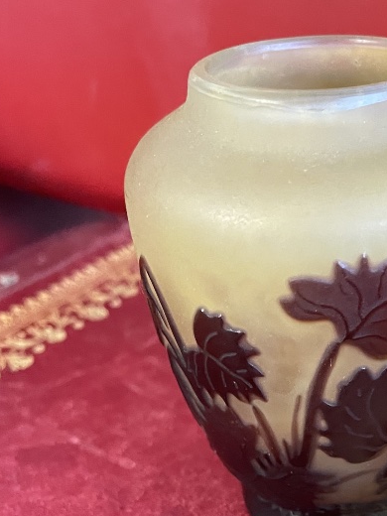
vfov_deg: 30.2
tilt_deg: -43.2
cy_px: 499
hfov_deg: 23.3
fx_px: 894
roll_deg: +5.5
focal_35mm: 60
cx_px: 392
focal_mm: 4.2
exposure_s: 1/33
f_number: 1.6
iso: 500
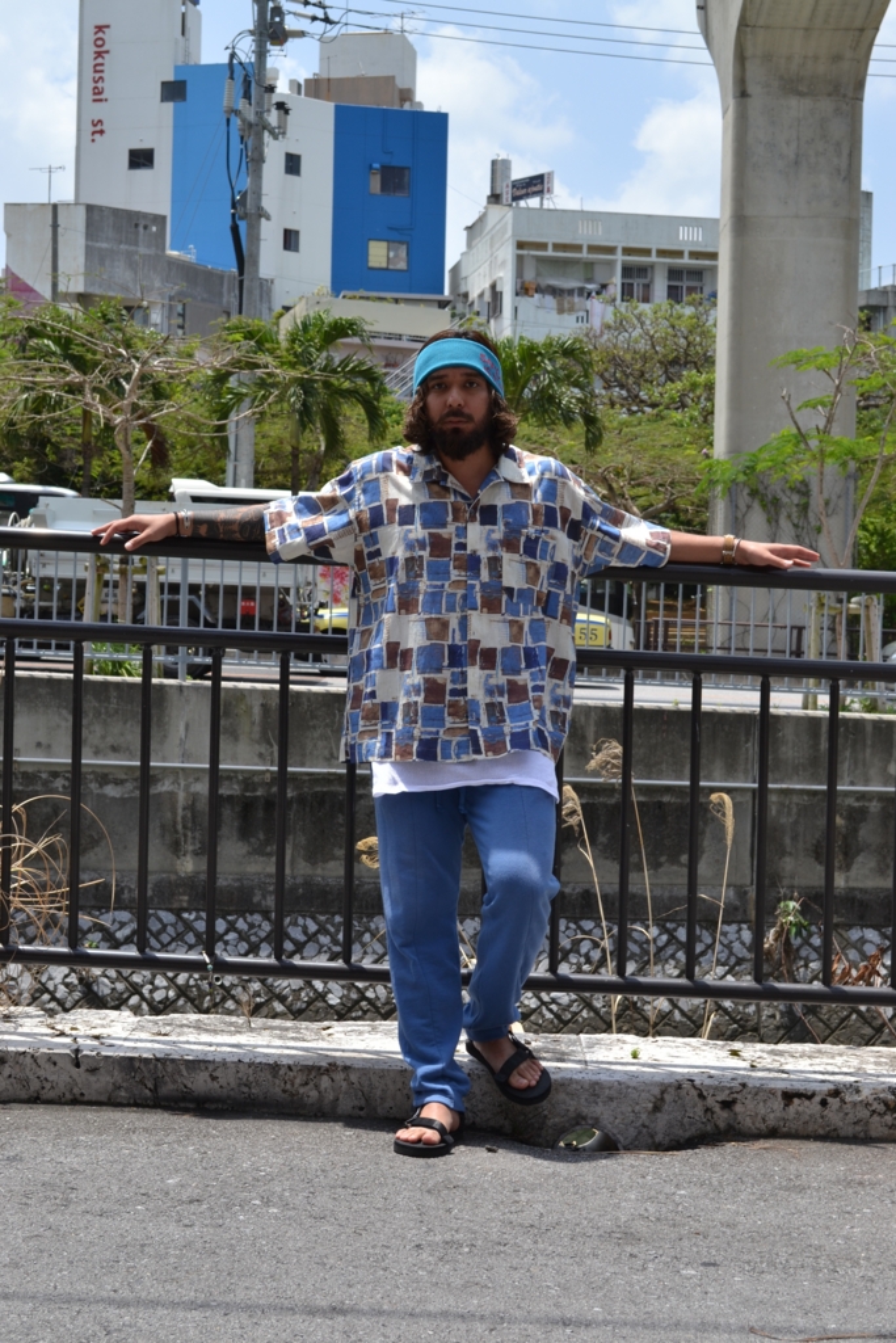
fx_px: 2015
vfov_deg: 36.9
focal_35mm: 54
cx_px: 448
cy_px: 672
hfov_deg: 25.1
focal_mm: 36
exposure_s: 1/250
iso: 100
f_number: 8
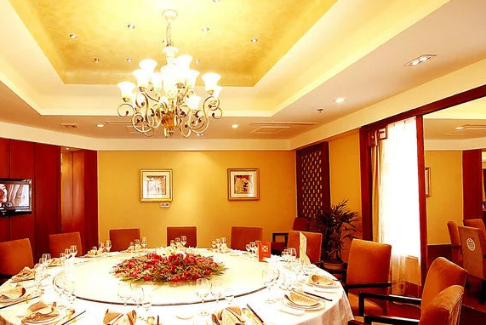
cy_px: 188
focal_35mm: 21
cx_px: 172
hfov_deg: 79.1
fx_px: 284
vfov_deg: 59.3
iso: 400
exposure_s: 1/10
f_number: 8
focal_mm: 10
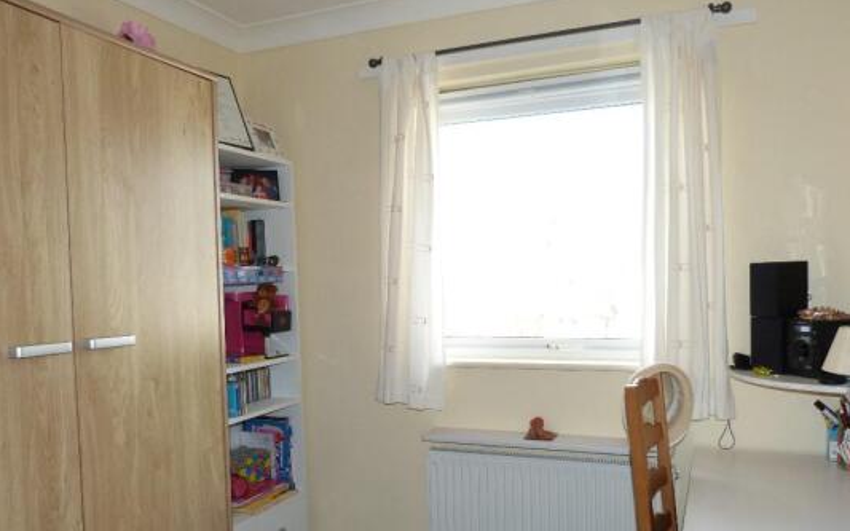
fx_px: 672
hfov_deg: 64.6
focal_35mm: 29
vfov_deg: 42.9
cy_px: 318
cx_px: 435
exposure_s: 1/60
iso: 80
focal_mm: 4.5
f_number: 2.8
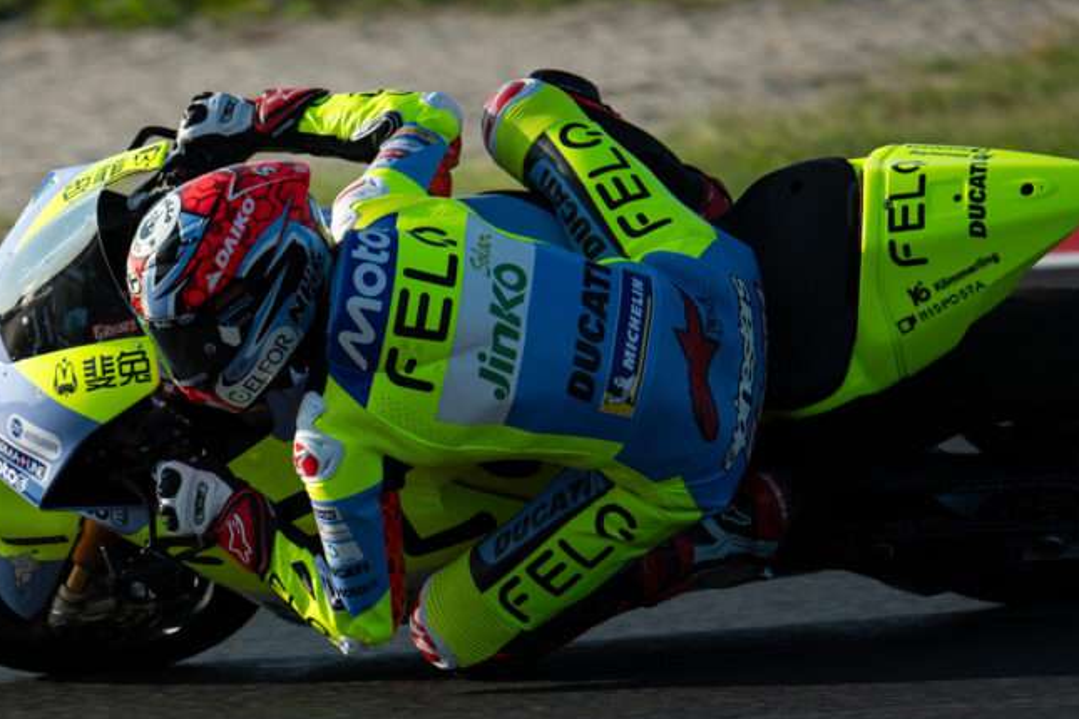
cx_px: 428
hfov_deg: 2.4
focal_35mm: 854
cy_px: 575
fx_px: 25594
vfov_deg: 1.6
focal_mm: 400
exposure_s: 1/1600
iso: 160
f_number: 5
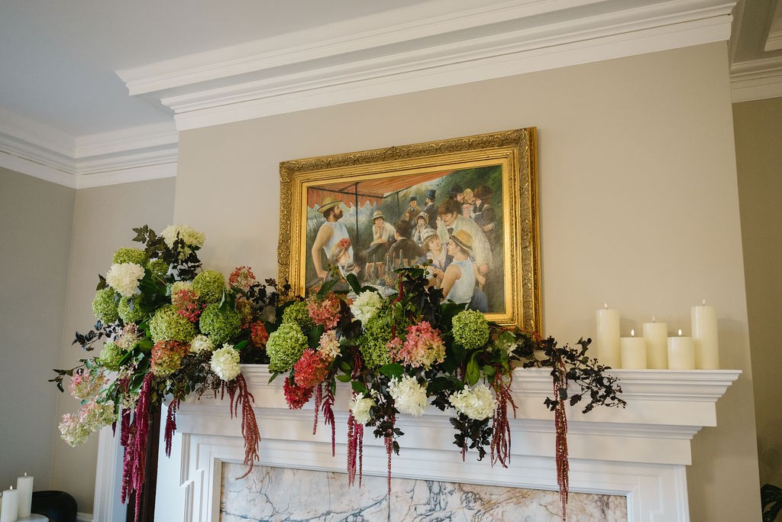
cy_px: 261
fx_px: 643
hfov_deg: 62.6
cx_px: 390
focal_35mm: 30
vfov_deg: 44.1
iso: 1250
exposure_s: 1/320
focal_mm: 29.5
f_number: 4
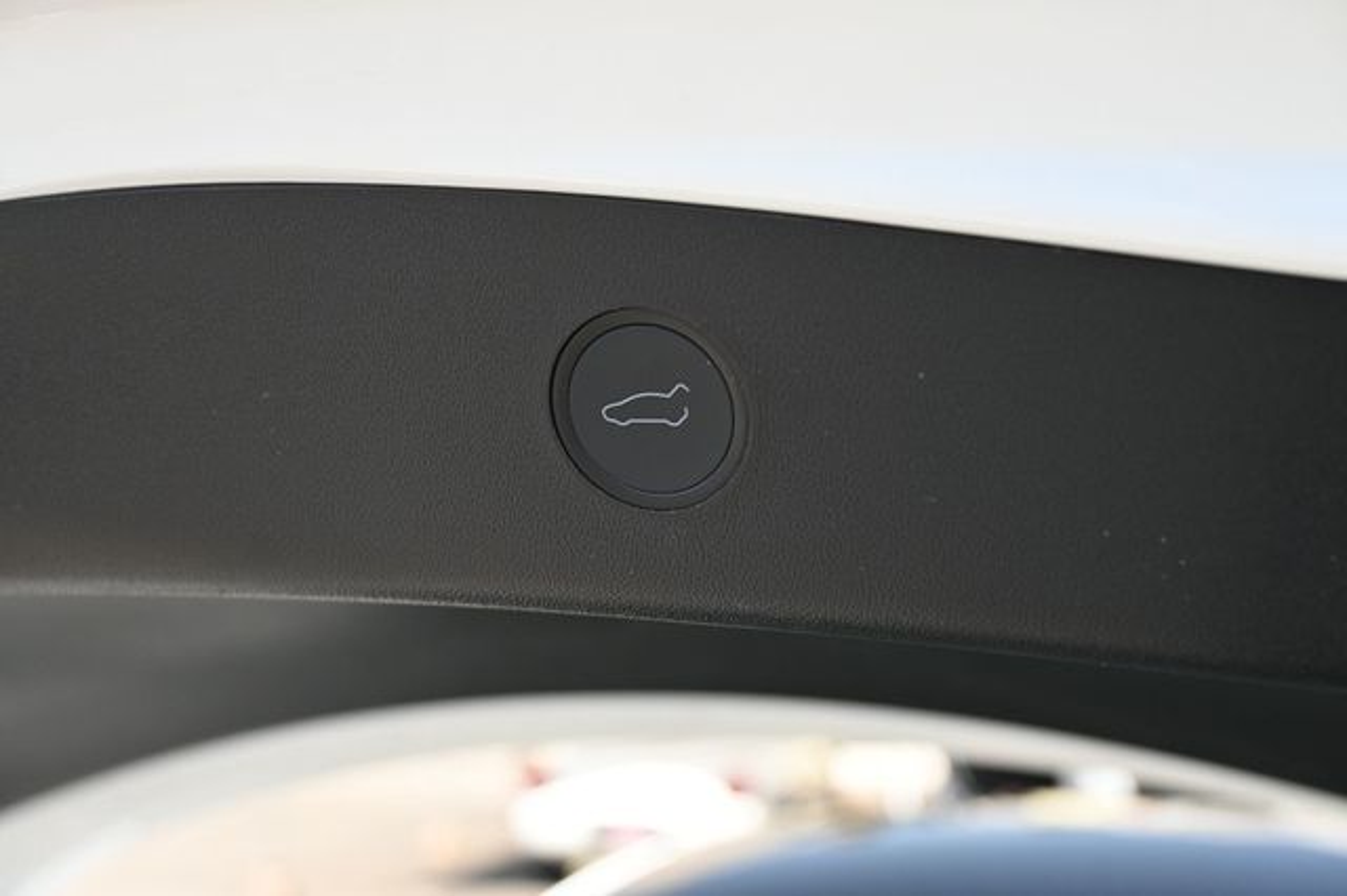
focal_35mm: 44
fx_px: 1627
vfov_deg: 30.8
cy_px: 448
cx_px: 674
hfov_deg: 45.0
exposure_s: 1/250
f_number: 4.8
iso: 360
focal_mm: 29
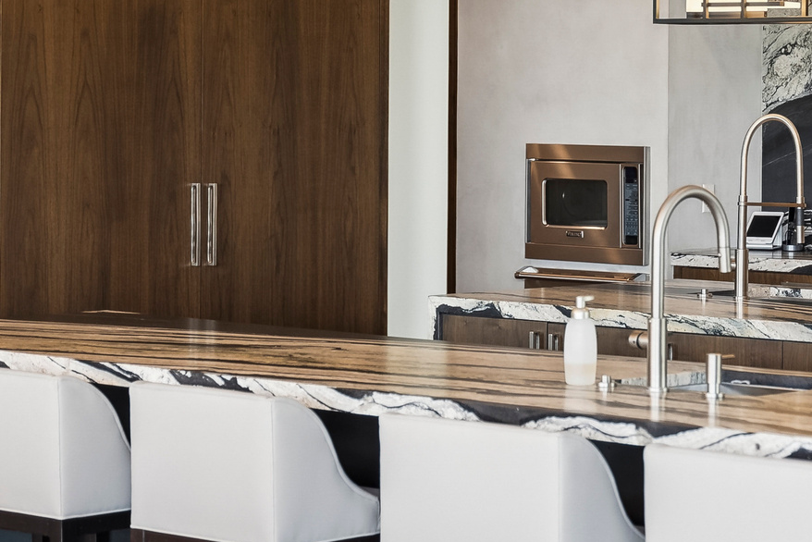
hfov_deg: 17.1
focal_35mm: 119
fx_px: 2690
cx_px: 547
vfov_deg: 11.5
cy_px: 114
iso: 640
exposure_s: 1/320
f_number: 2.8
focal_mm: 51.1
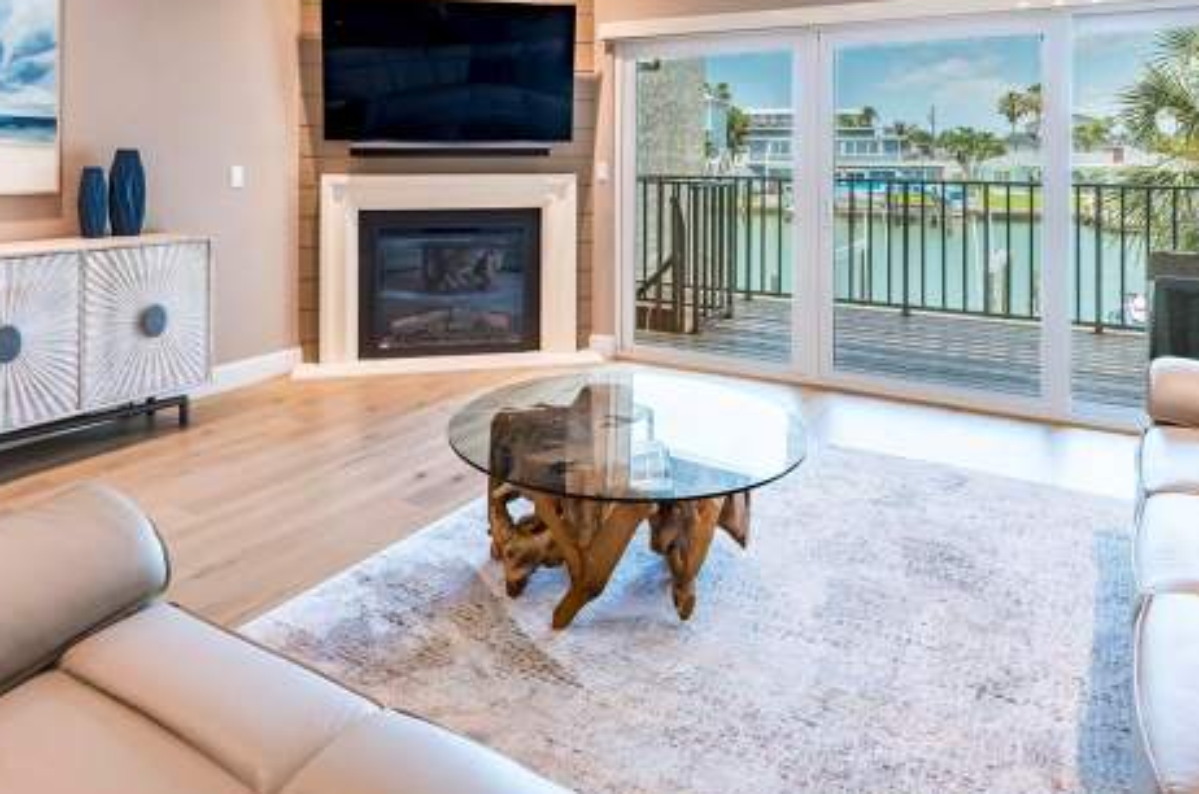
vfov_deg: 46.5
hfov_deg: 69.5
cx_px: 594
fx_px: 864
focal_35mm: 26
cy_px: 149
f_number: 8
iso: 250
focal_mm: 15
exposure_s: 1/200
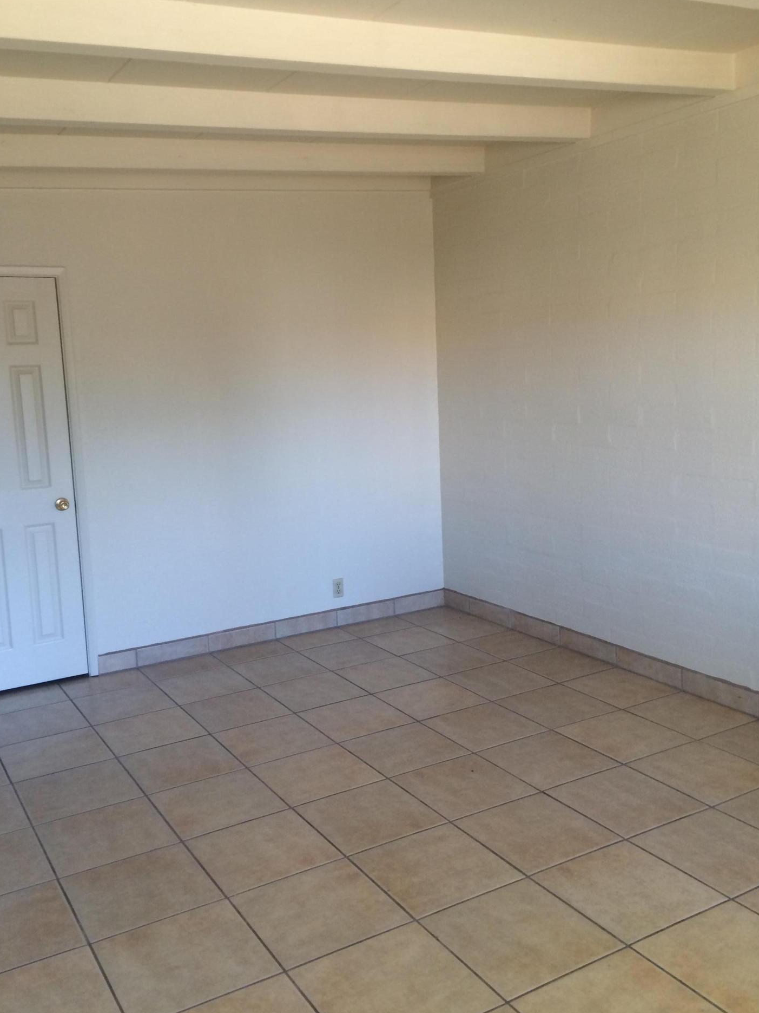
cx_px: 358
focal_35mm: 31
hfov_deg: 45.4
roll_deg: +3.3
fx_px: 906
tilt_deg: -7.2
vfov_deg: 58.3
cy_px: 492
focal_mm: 4.15
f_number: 2.2
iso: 40
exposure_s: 1/30
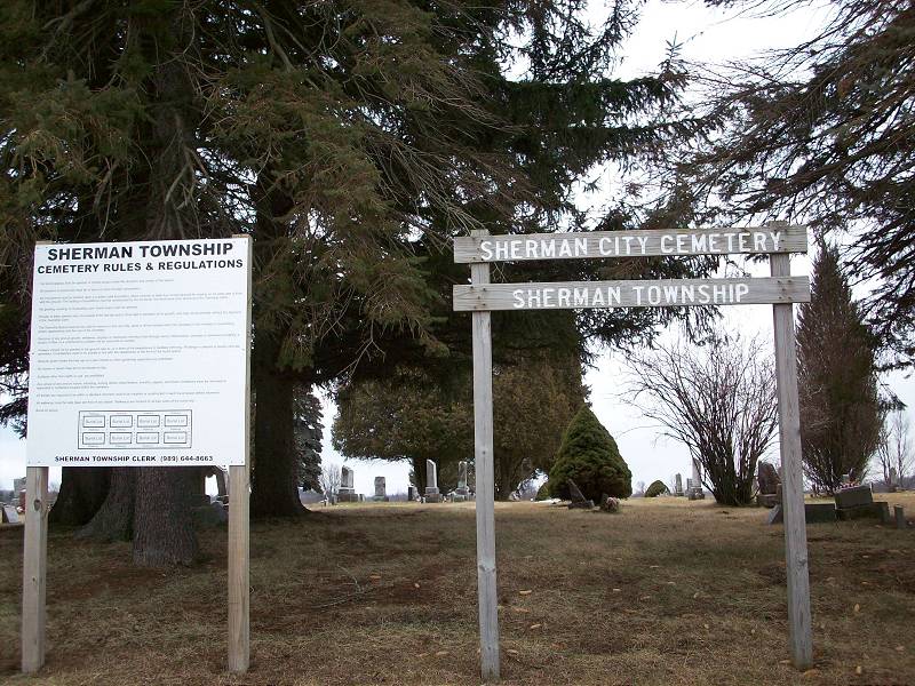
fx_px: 978
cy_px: 343
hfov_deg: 50.1
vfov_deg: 38.7
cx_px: 458
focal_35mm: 37
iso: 80
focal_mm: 6.2
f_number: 2.8
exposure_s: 1/201
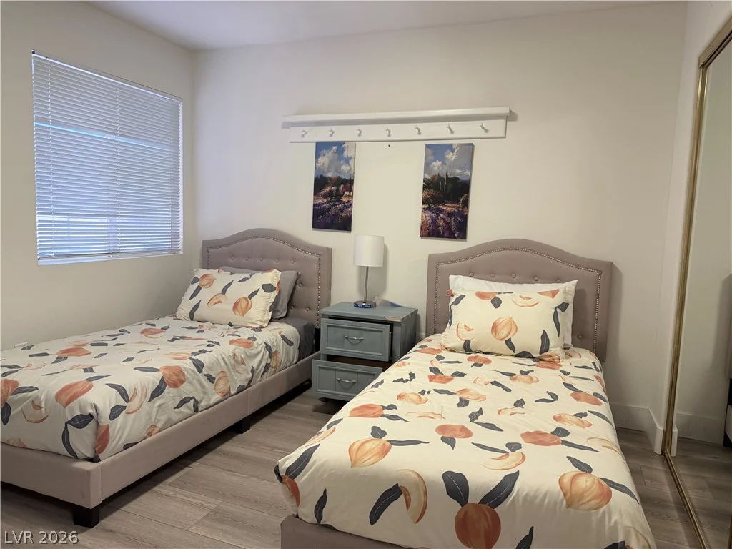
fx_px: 508
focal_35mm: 24
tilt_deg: -6.3
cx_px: 366
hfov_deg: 71.6
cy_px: 274
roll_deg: -2.1
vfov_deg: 56.8
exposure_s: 1/120
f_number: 1.78
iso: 200
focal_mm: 6.76
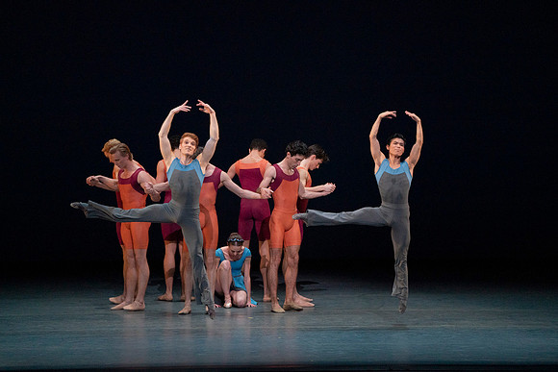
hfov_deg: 8.2
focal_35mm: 250
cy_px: 186
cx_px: 279
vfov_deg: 5.5
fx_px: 3876
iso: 6400
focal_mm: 250
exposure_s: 1/400
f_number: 5.6
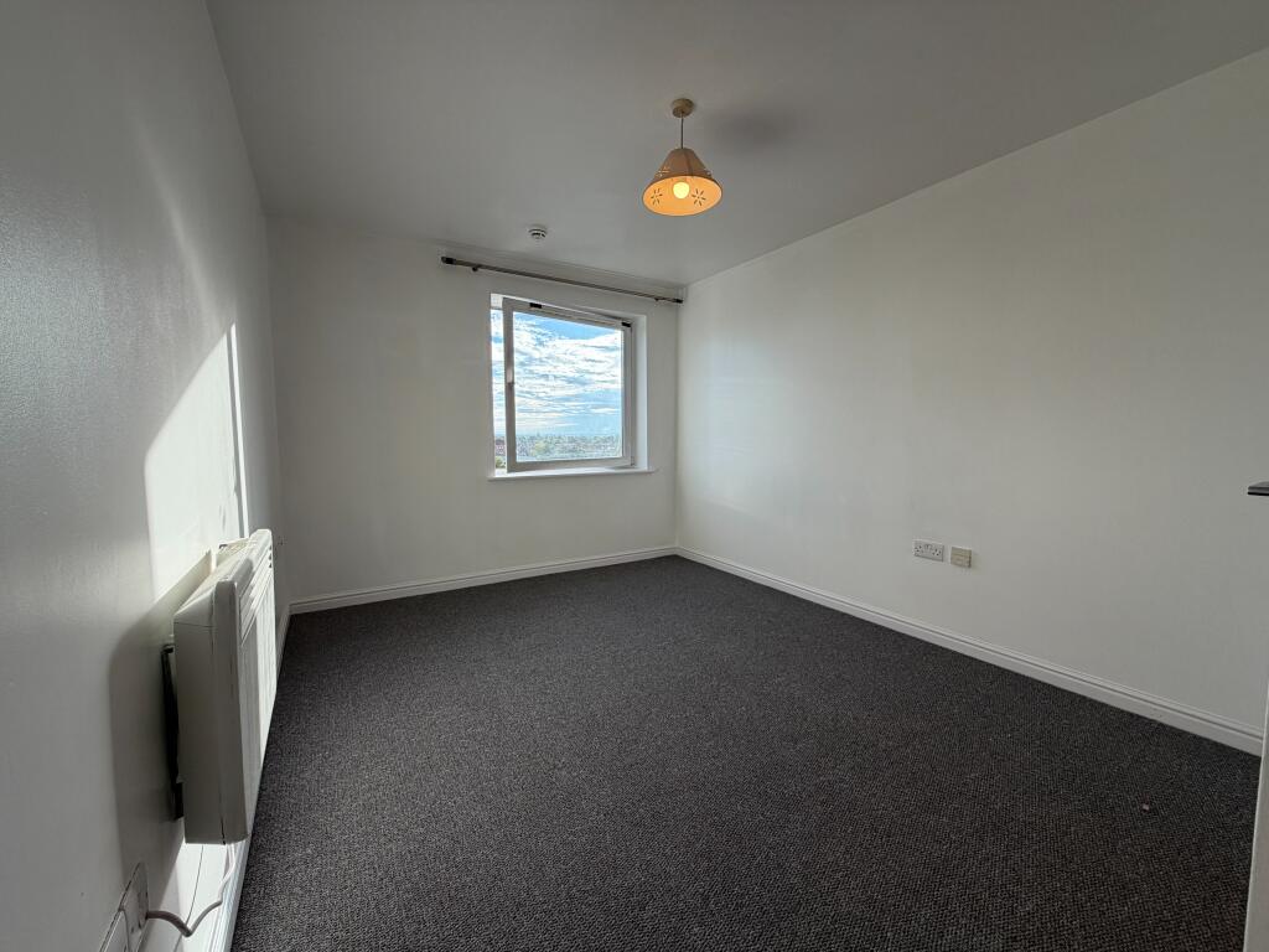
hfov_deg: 102.1
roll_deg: -0.5
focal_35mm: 14
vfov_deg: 85.7
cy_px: 476
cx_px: 634
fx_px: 513
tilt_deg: -4.4
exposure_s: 1/228
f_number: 2.2
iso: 50
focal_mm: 2.22
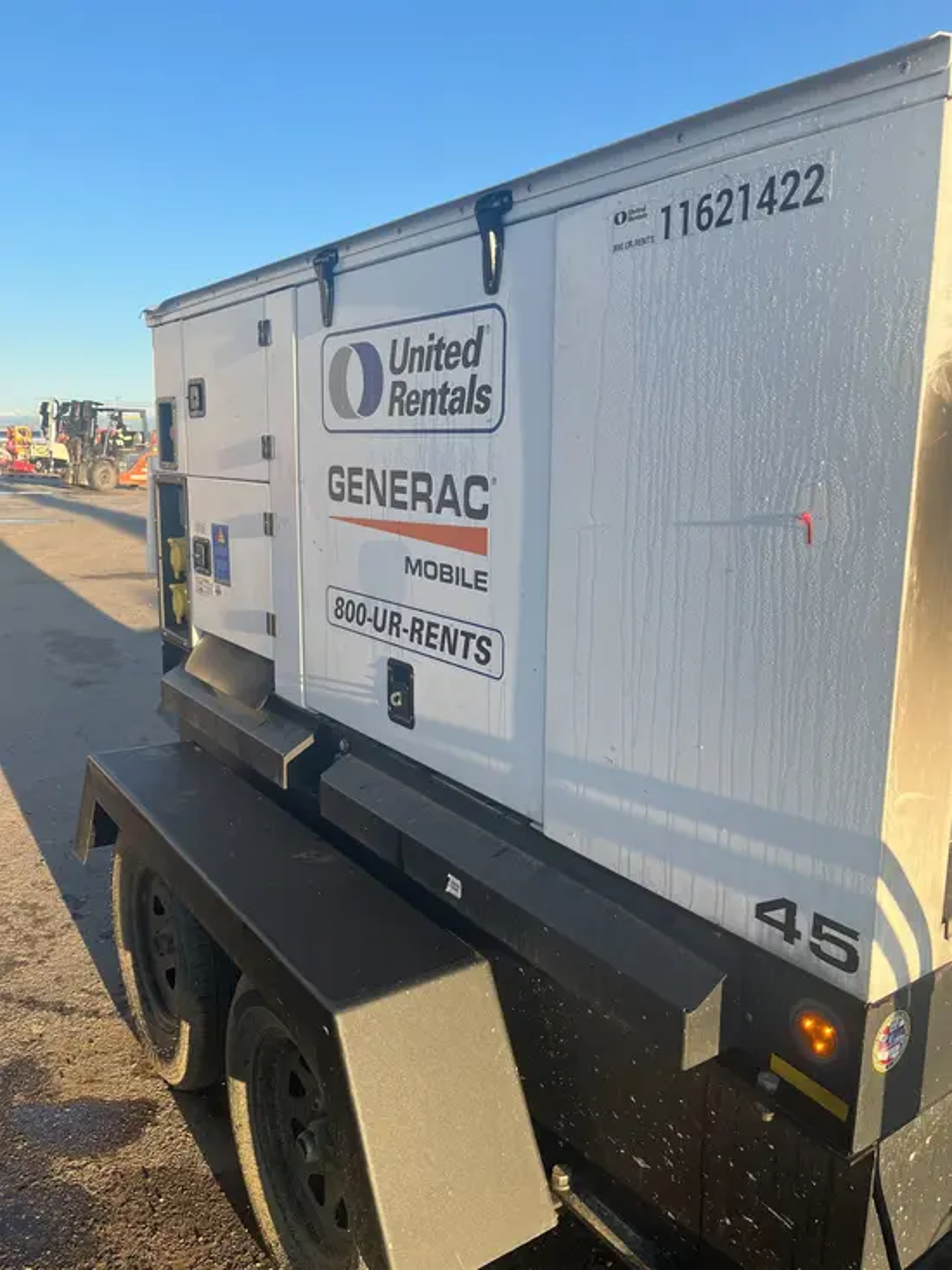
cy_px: 635
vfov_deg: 67.3
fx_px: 953
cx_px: 476
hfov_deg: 53.1
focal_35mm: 26
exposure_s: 1/975
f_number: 1.6
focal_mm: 5.1
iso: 50
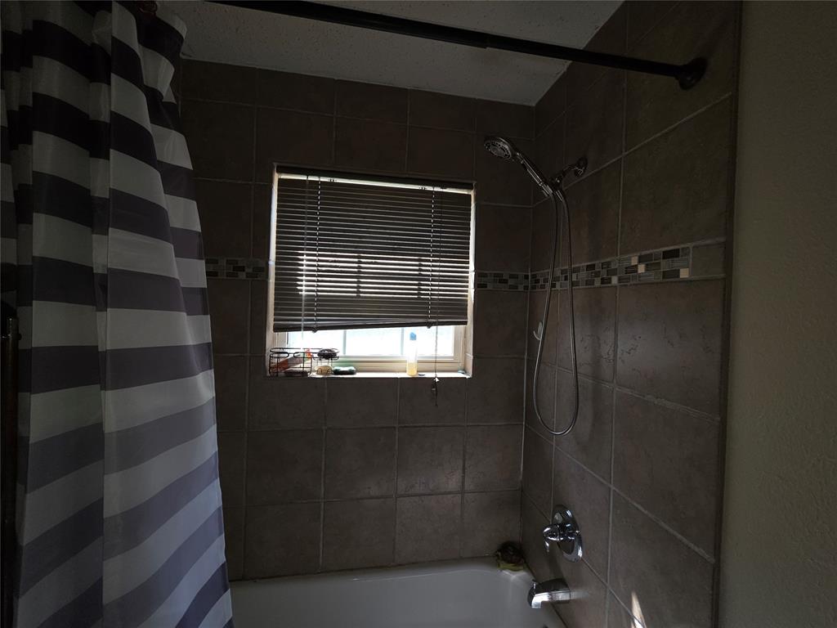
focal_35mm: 13
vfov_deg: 89.9
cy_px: 314
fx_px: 314
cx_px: 418
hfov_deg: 106.2
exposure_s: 1/120
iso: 32
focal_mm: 2.2
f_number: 1.9
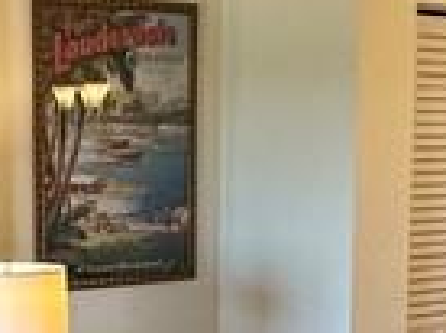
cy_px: 336
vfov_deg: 14.0
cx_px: 133
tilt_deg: -8.6
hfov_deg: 18.8
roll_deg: -0.1
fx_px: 1338
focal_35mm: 104
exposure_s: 1/120
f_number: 2.2
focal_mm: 2.22
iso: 200
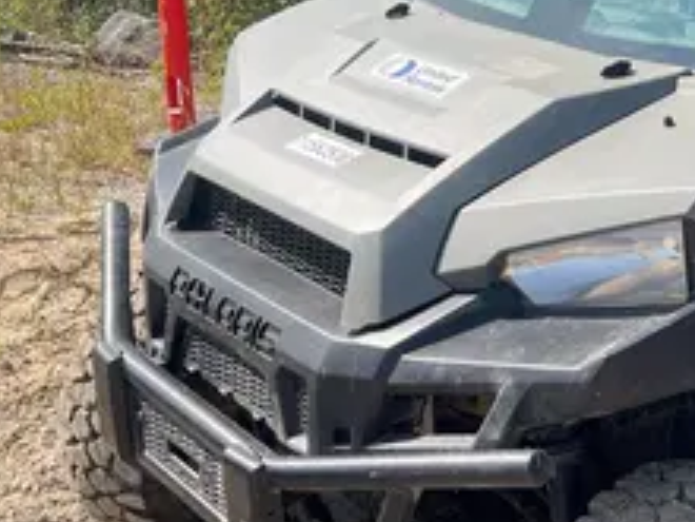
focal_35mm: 65
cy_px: 210
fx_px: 1305
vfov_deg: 22.6
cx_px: 825
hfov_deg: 26.6
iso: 50
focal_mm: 5.1
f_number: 1.6
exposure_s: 1/1802
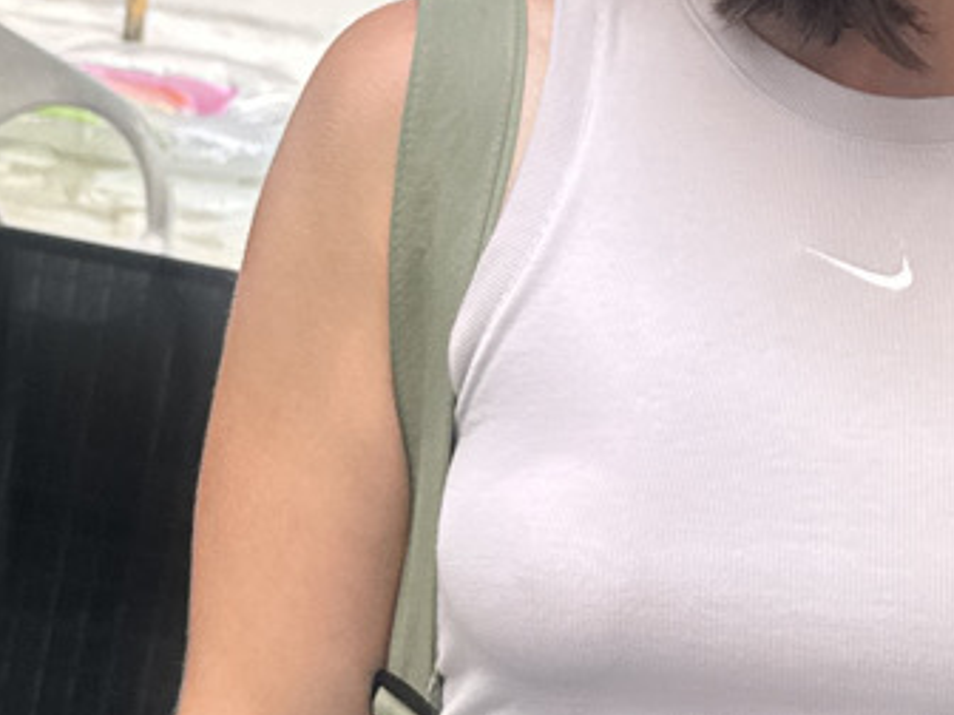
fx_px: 3941
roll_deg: -6.9
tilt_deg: -12.4
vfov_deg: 10.4
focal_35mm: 143
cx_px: 818
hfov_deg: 13.7
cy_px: 275
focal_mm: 6.86
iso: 64
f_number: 1.78
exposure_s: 1/212
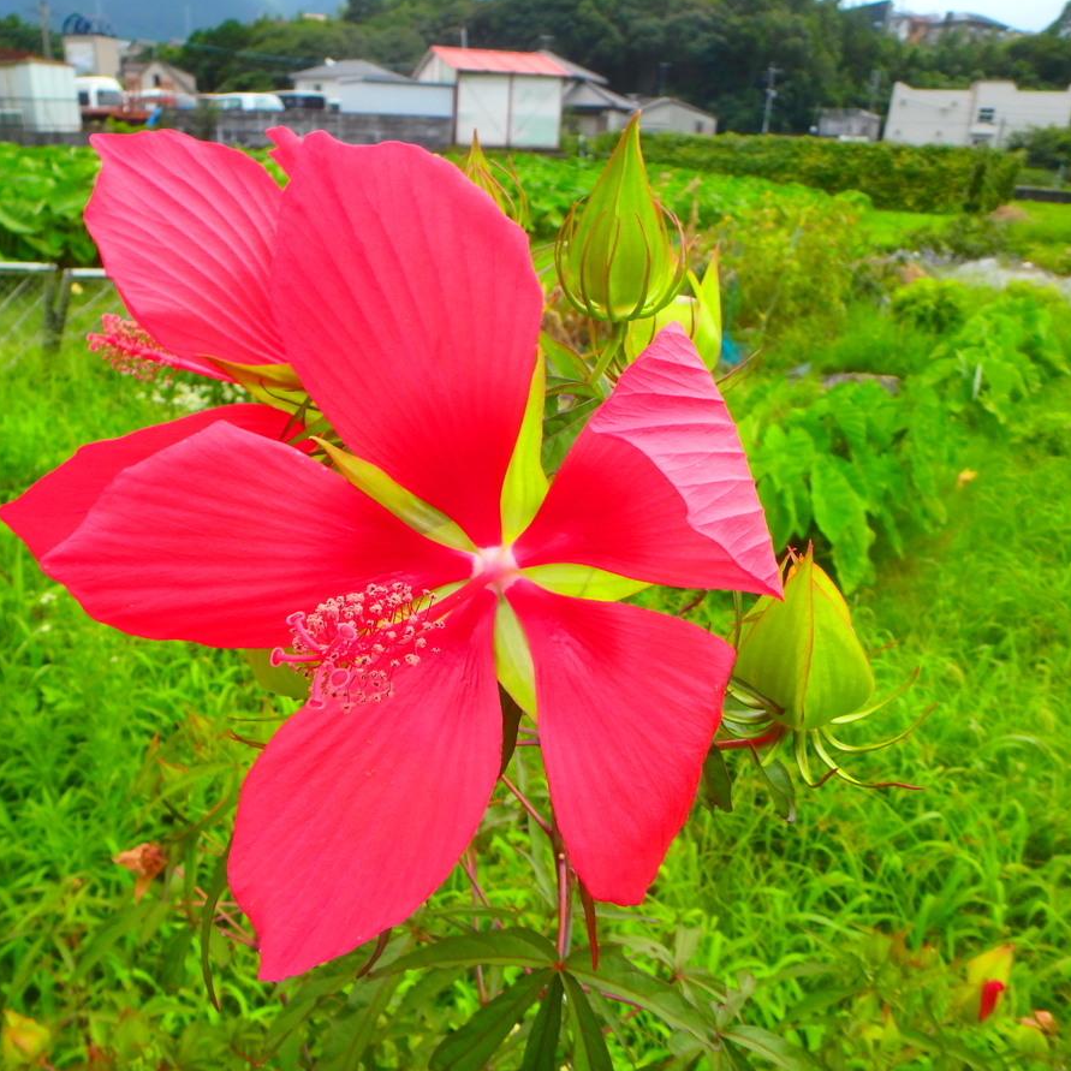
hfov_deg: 62.6
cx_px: 448
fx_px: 875
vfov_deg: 62.9
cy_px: 535
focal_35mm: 25
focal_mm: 3.7
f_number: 3.5
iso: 125
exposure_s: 1/400
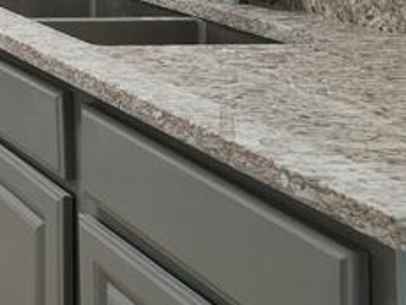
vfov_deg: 16.8
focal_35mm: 77
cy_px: -190
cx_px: -427
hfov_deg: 17.4
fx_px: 904
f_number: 10
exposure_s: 1/8
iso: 320
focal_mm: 12
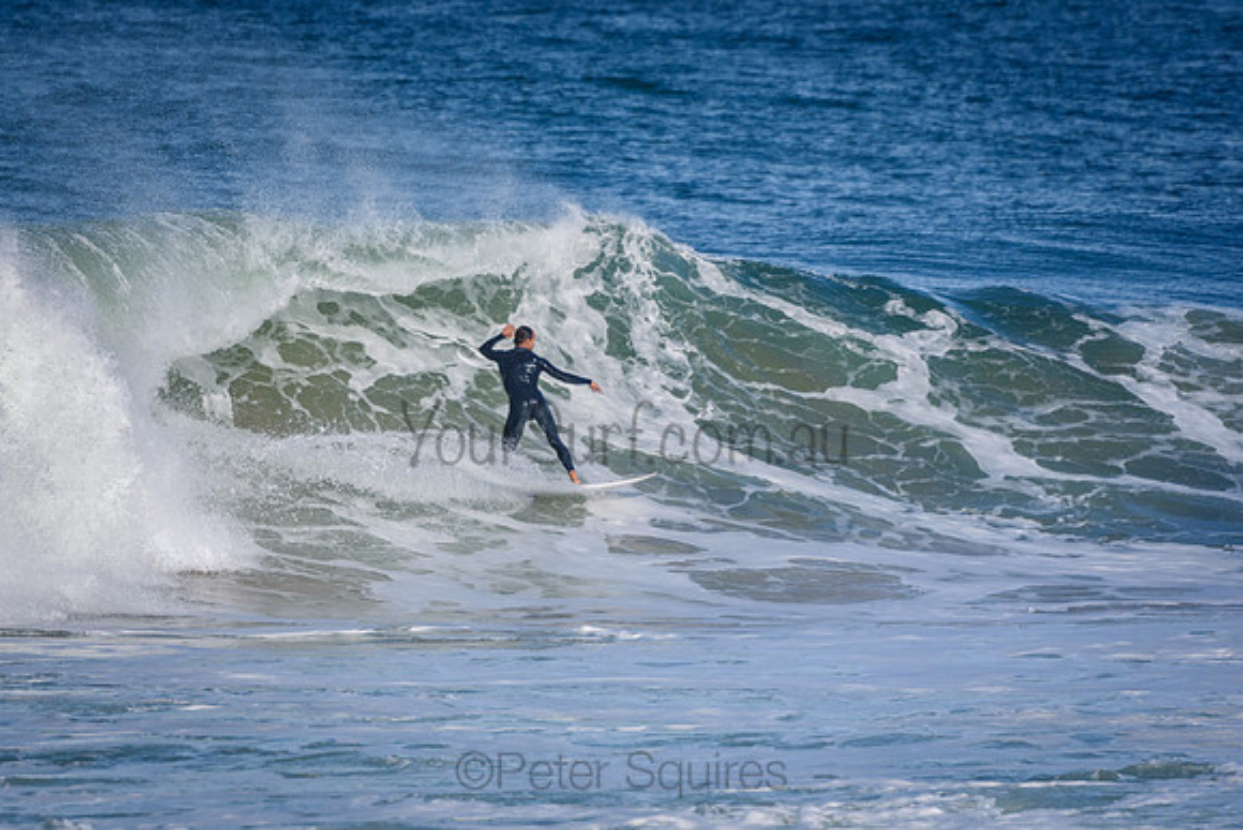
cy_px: 415
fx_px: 19685
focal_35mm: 570
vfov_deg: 2.4
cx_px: 622
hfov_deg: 3.6
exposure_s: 1/2000
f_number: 5.6
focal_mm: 380
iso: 280
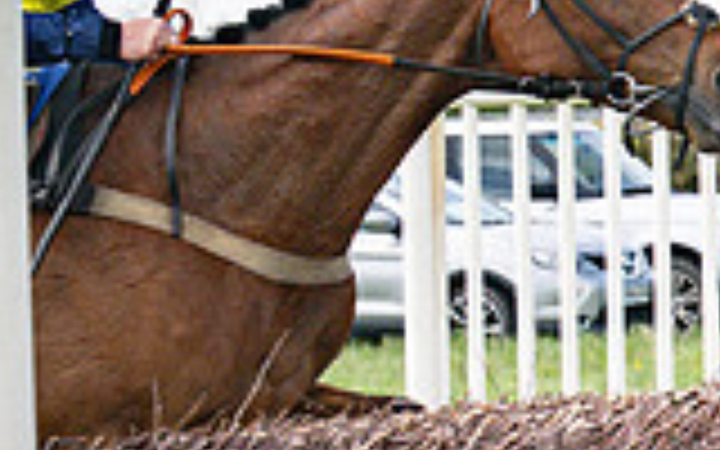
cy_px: -96
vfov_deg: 3.7
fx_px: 6868
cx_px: 1672
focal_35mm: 350
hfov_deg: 5.8
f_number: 5
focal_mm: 70
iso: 400
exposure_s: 1/3200
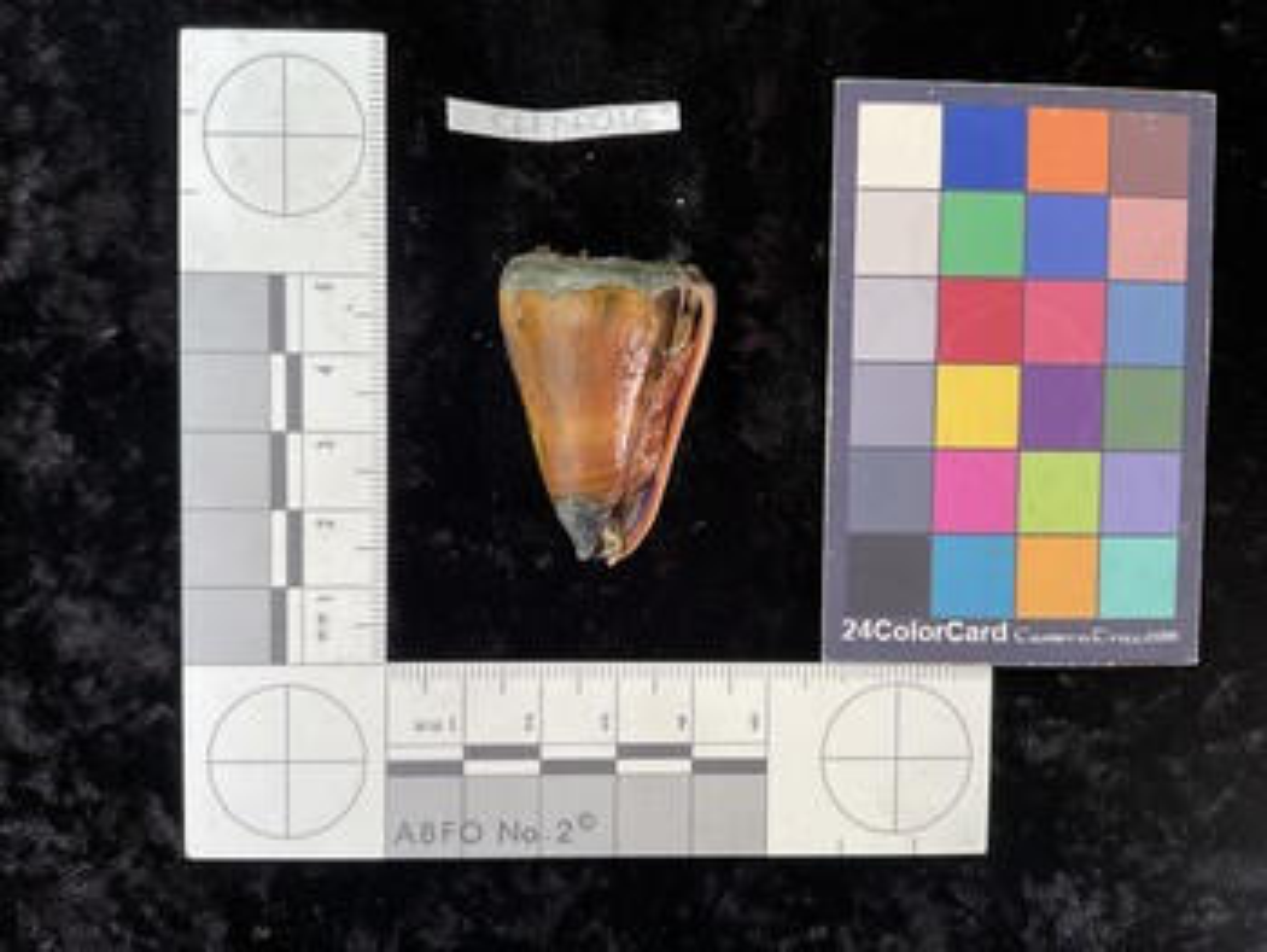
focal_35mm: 29
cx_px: 634
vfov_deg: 48.3
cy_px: 476
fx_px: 1062
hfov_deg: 61.6
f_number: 1.8
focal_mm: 3
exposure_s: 1/120
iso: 50
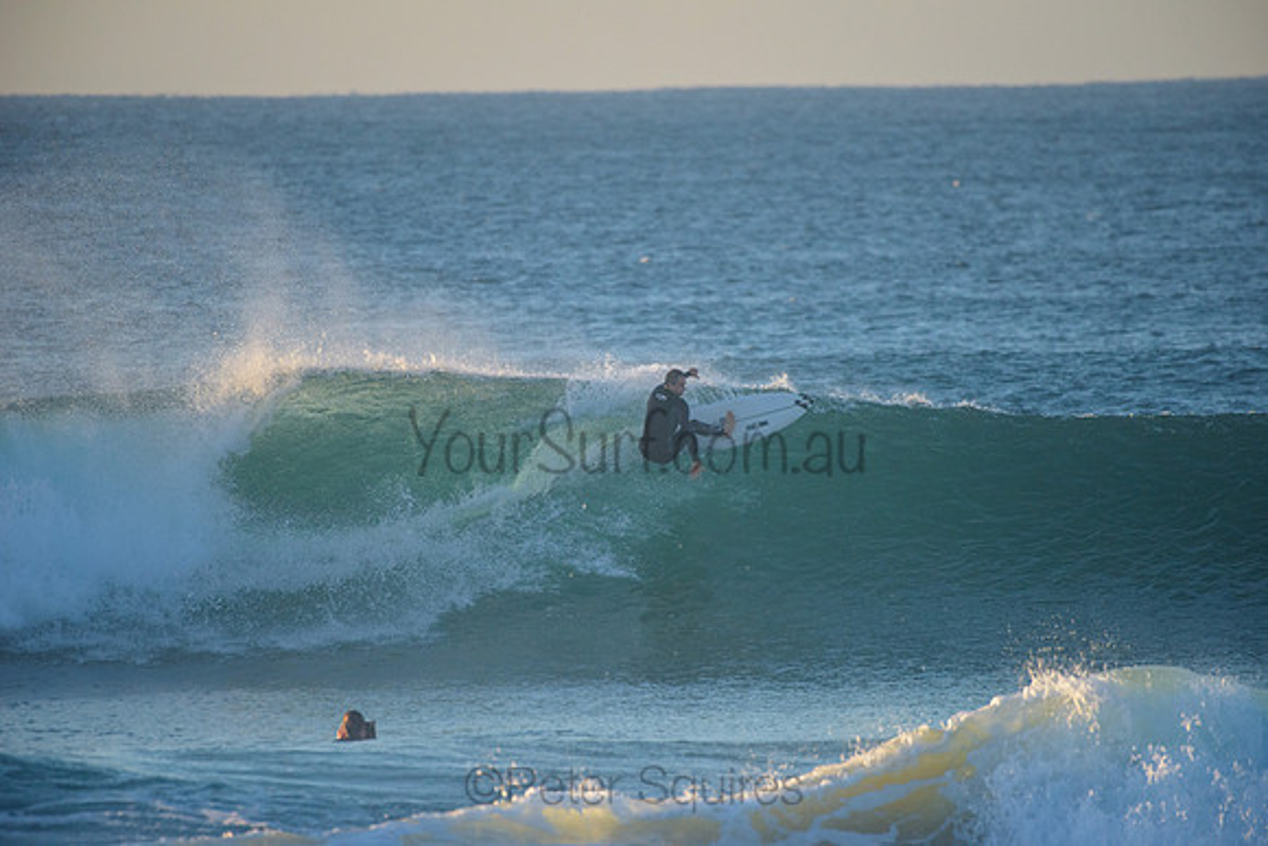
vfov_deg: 2.8
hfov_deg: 4.1
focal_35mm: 500
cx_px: 634
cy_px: 423
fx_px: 17614
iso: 1250
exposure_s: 1/2500
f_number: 5.6
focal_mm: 500
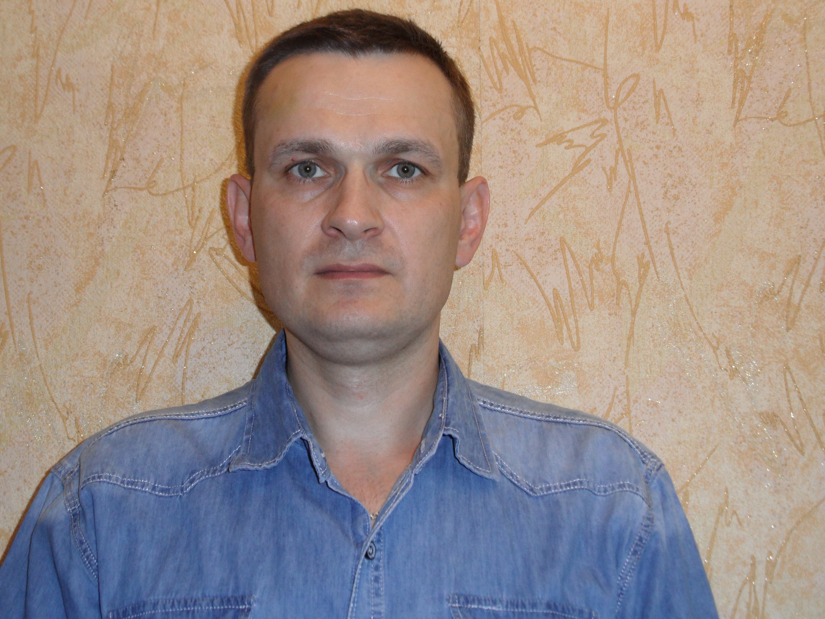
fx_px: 1430
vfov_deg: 24.4
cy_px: 310
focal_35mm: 60
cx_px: 412
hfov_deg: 32.2
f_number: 4
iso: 200
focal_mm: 10.3
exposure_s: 1/45
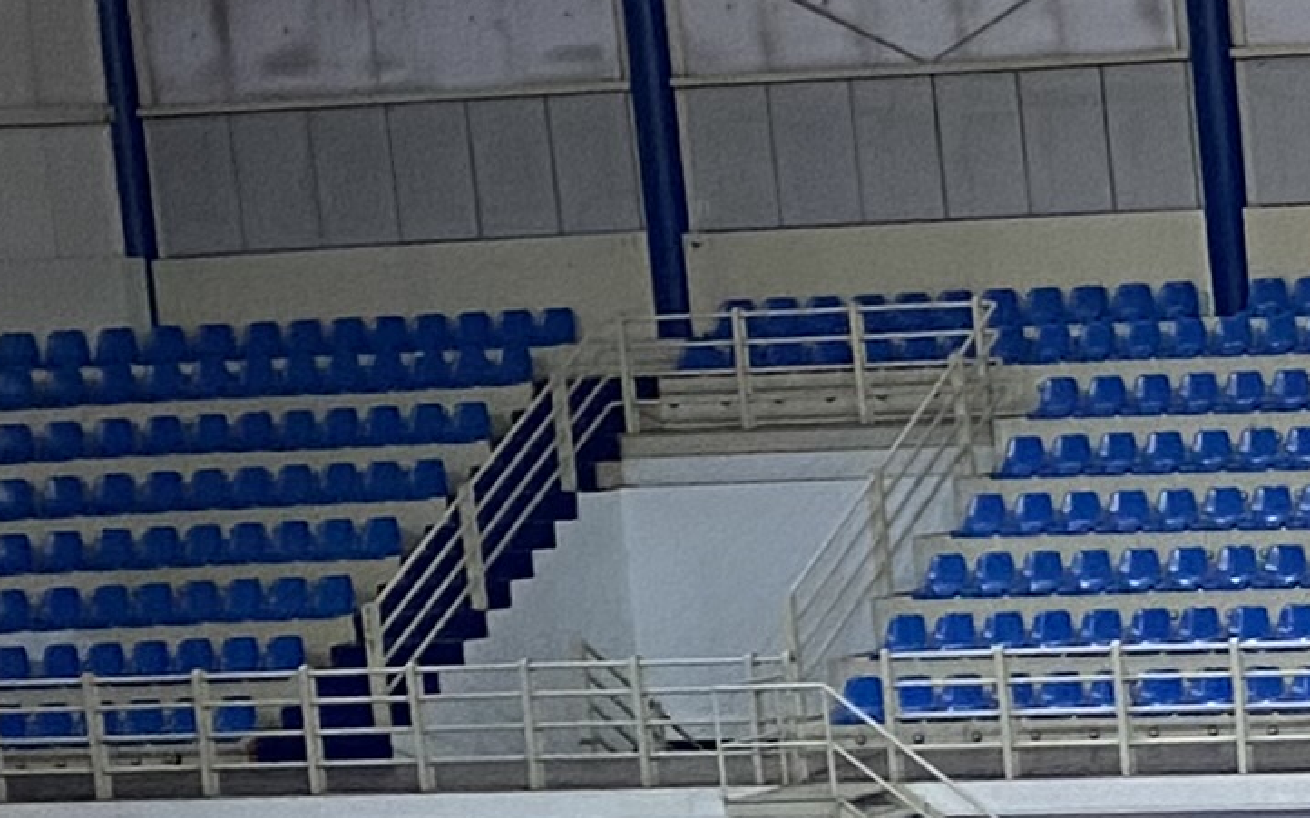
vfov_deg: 8.4
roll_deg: +3.7
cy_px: 1163
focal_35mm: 154
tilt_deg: -10.4
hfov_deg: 12.3
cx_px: 2440
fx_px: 5497
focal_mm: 4.25
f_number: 1.8
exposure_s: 1/50
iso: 200
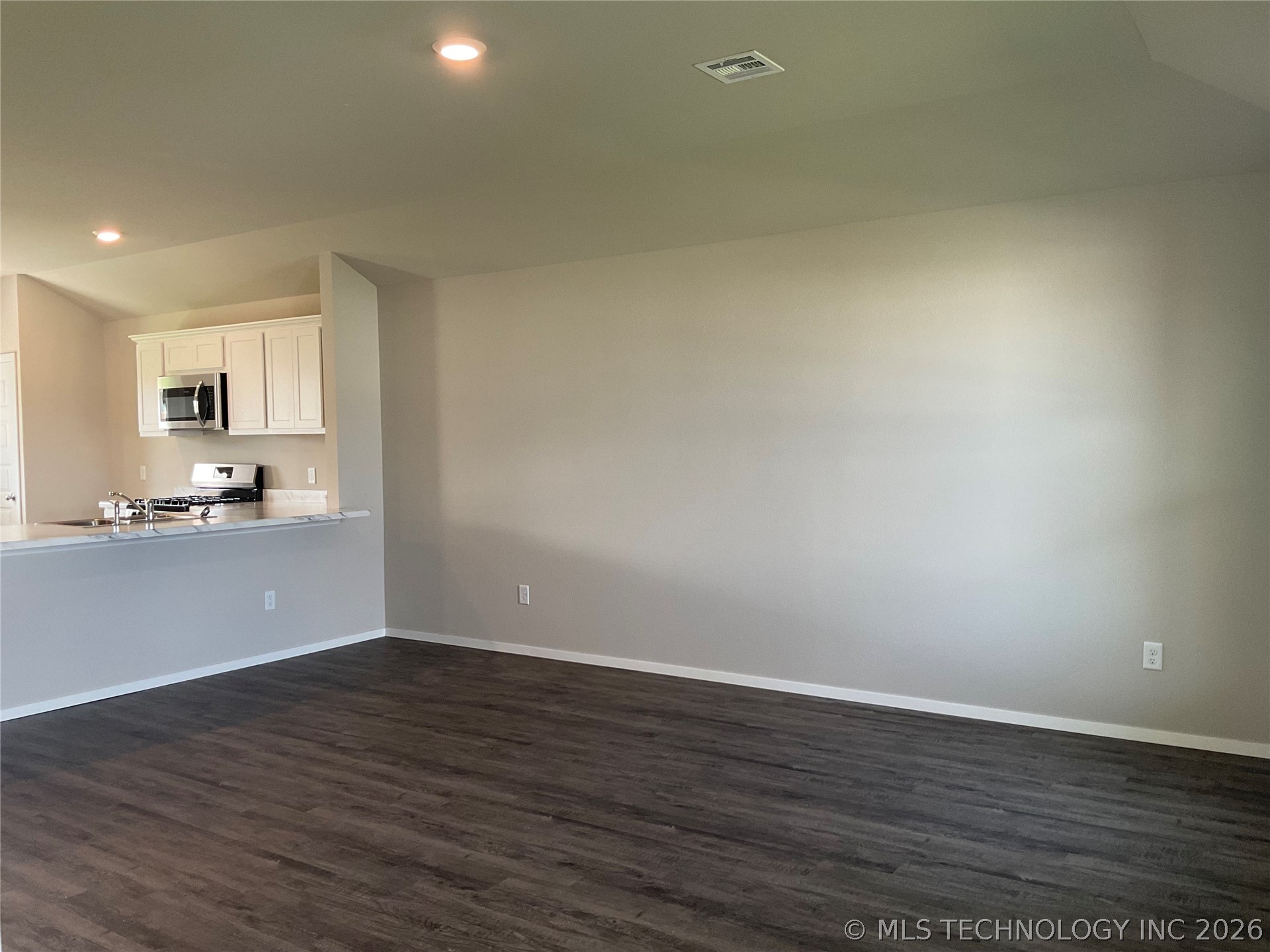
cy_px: 476
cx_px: 635
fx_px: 1064
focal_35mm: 29
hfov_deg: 61.7
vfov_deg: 48.2
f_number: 1.8
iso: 64
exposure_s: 1/60
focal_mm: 3
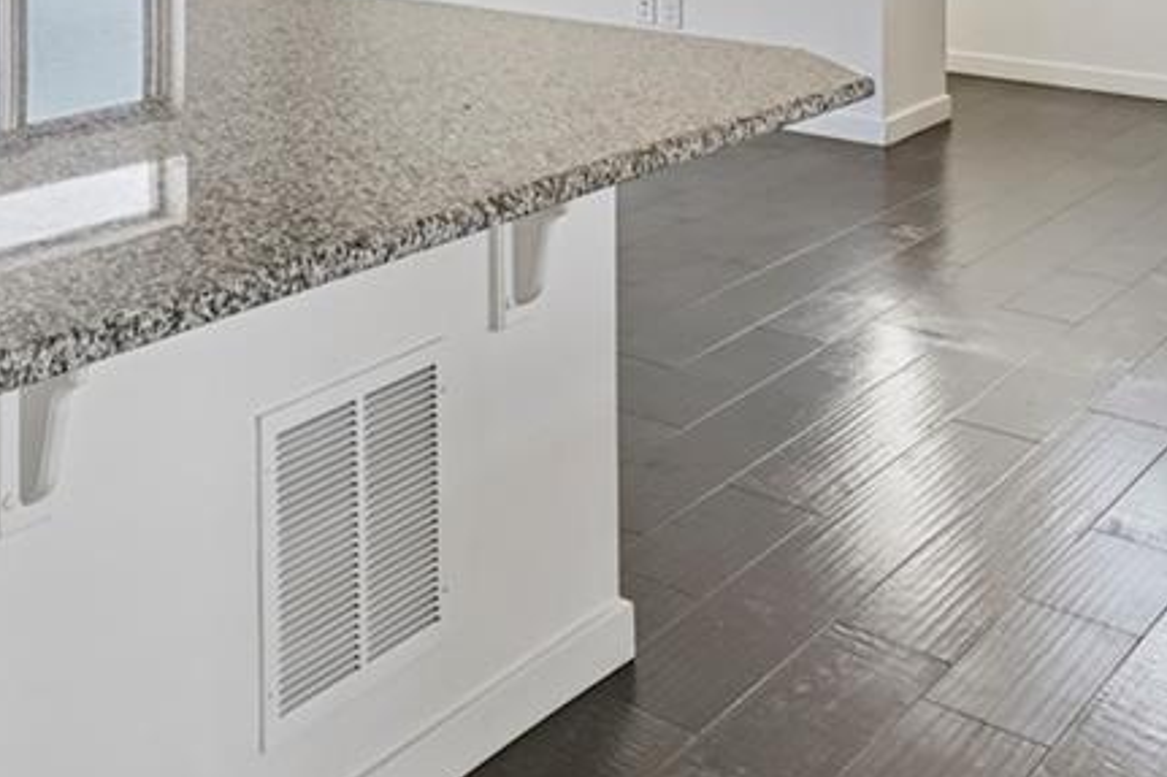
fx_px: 1685
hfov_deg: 33.0
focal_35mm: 52
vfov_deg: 22.7
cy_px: -282
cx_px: -144
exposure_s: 1/15
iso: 200
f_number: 11
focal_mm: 14
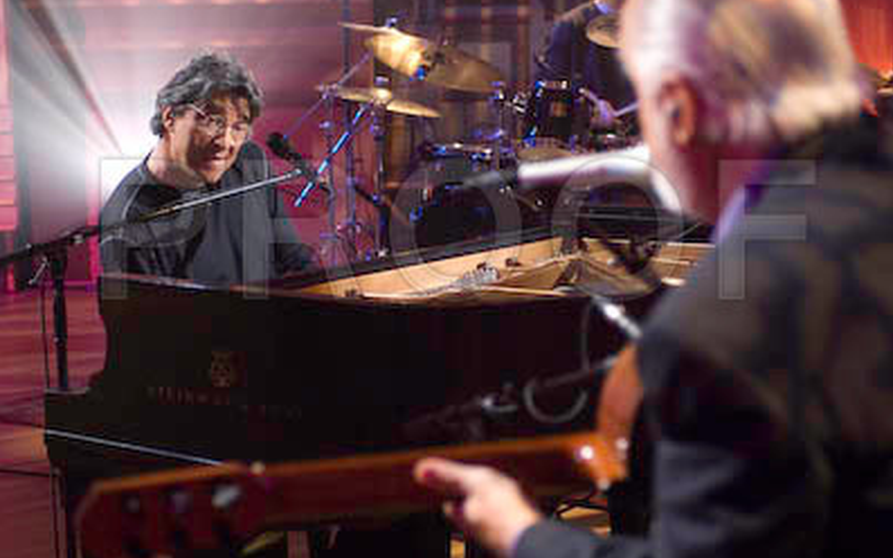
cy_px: 272
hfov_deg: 26.8
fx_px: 1874
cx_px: 445
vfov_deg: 16.9
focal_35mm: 77
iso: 800
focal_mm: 50
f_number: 2.8
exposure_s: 1/60
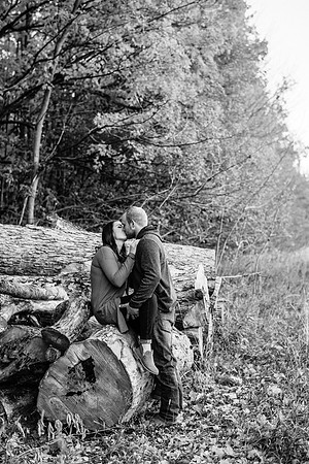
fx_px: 747
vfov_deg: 34.5
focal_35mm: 58
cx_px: 154
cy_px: 232
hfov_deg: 23.4
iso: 320
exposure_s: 1/200
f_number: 2.8
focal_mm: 58
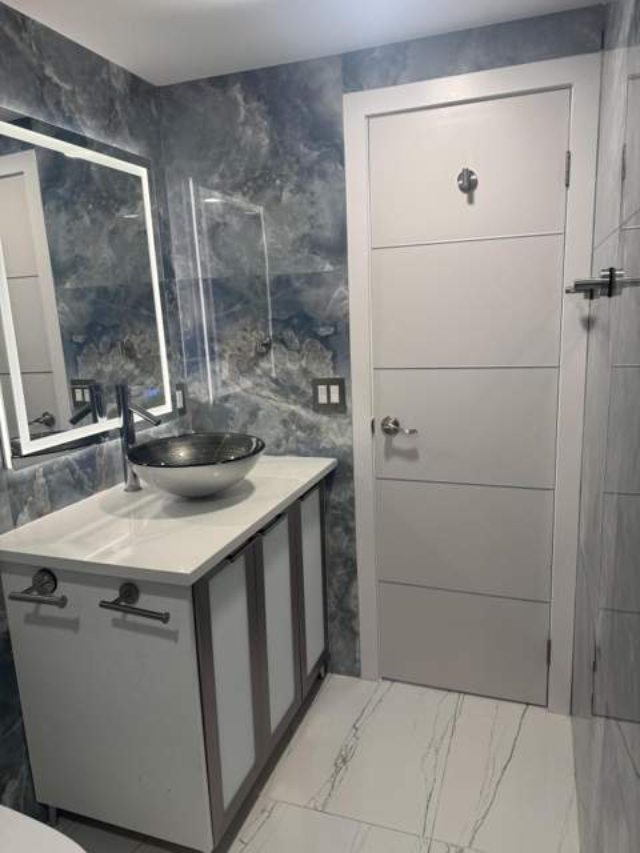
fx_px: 592
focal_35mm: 24
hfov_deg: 56.8
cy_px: 426
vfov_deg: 71.6
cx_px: 320
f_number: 1.78
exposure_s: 1/120
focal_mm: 6.76
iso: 160
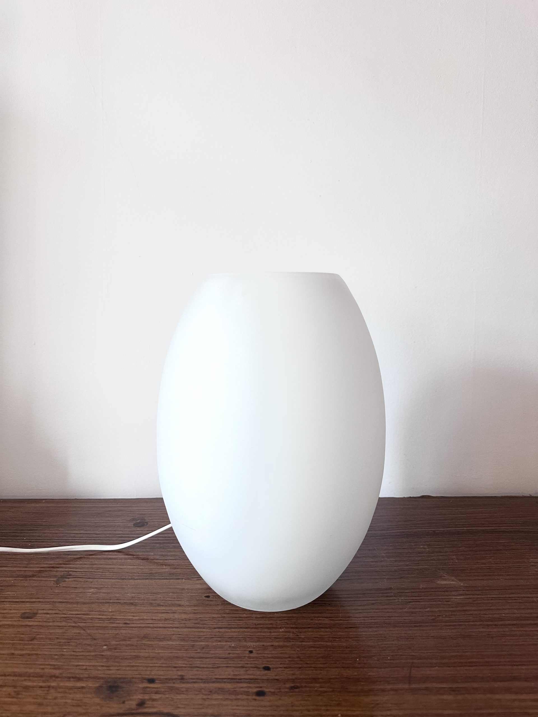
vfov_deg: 71.6
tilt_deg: -5.6
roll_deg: -1.4
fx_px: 497
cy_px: 358
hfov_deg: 56.8
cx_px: 269
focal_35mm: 24
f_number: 1.78
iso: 250
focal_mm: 6.86
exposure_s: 1/78
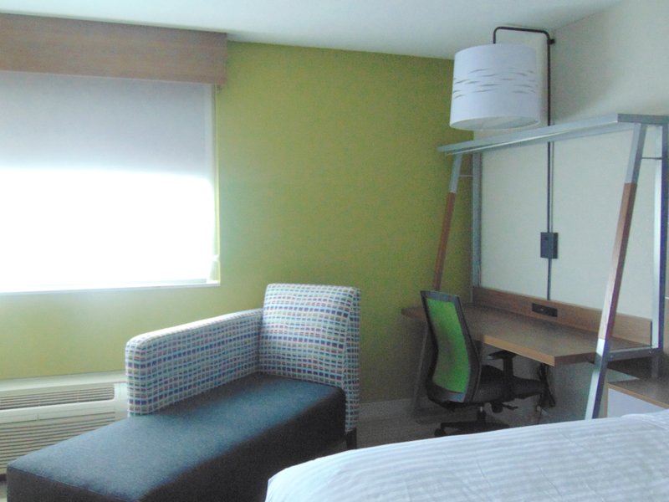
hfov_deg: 55.4
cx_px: 334
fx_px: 638
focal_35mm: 33
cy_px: 251
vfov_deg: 42.9
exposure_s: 1/15
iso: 400
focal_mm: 5.8
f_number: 3.2
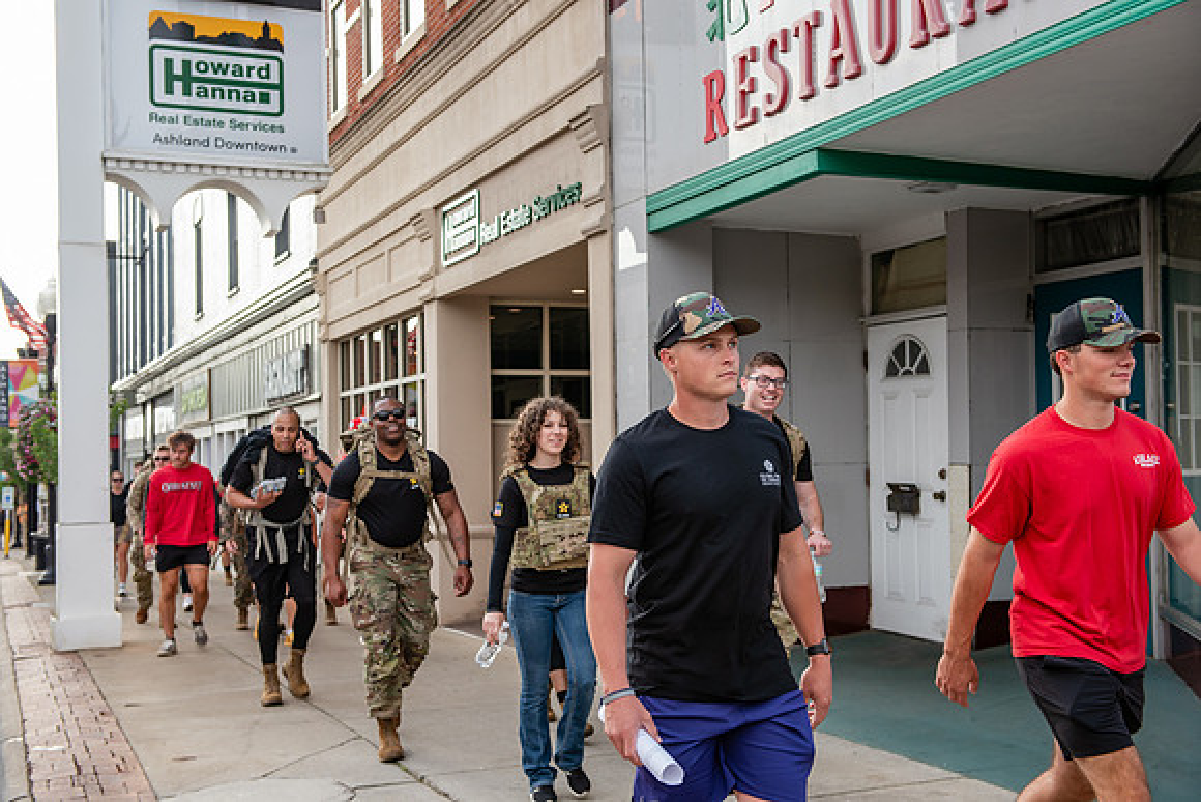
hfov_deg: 43.6
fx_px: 1502
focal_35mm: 45
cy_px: 401
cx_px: 600
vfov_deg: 29.9
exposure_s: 1/400
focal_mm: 45
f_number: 4.5
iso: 320
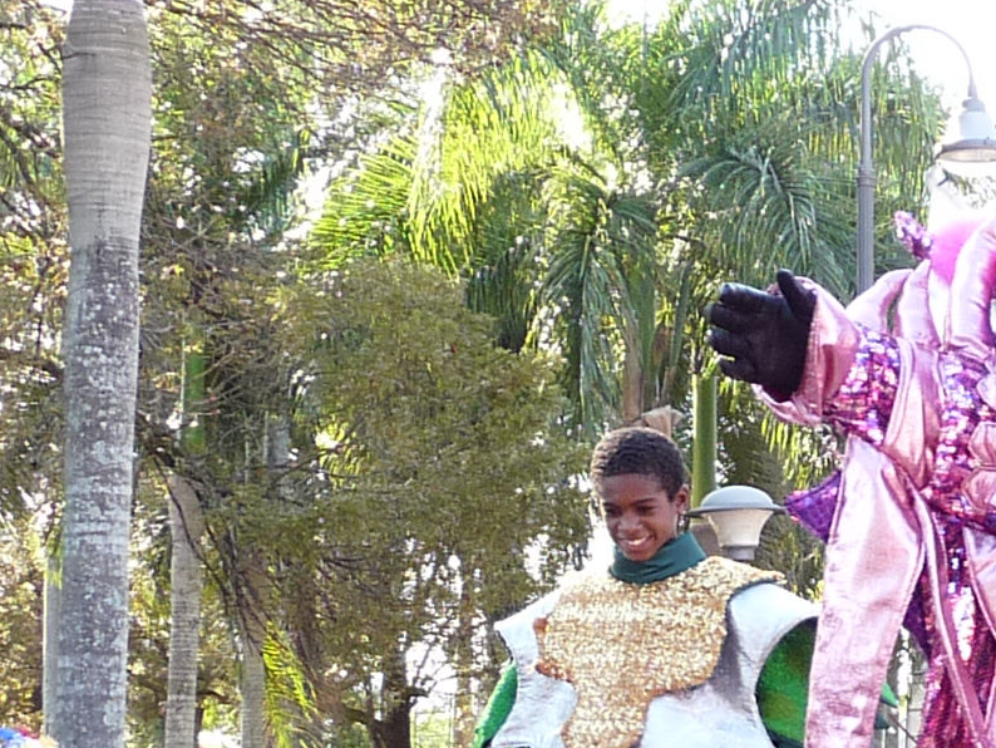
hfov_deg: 15.7
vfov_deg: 12.7
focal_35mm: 116
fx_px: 3339
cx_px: 1468
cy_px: 671
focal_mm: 4.8
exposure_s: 1/100
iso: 100
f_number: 2.8
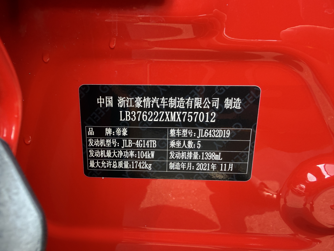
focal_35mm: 24
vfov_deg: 56.8
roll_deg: -0.3
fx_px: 232
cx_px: 167
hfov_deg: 71.6
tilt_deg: -11.5
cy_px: 126
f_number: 2.2
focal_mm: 2.22
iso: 40
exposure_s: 1/99
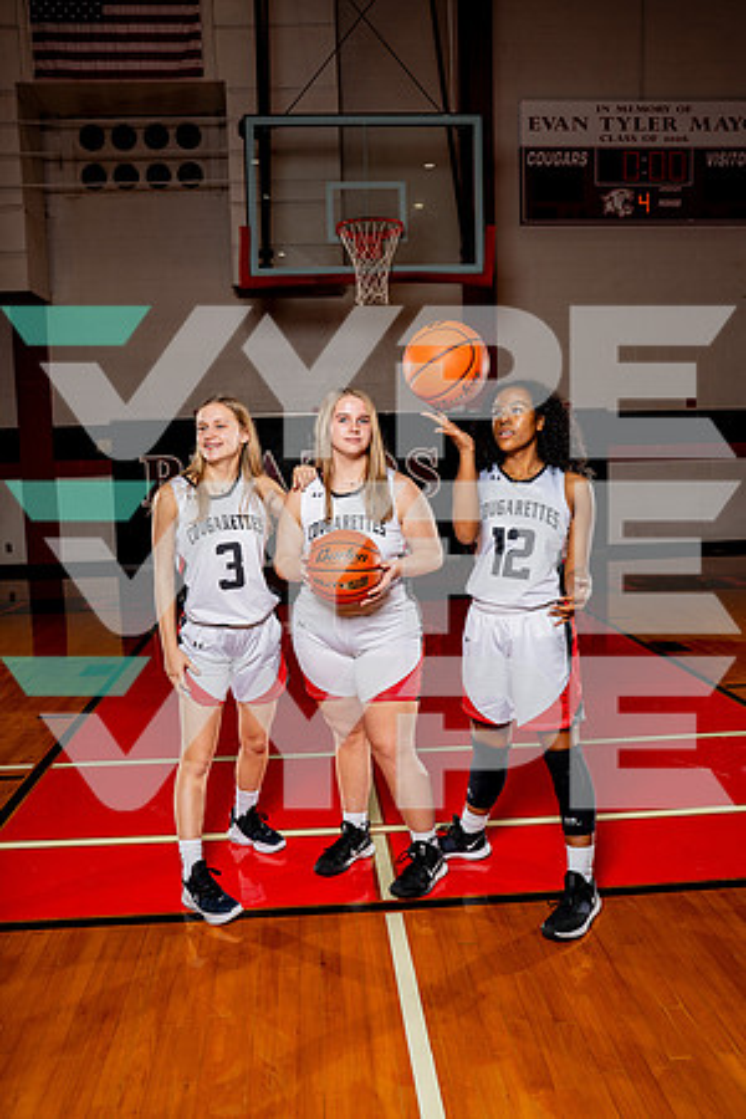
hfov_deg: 43.6
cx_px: 373
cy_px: 560
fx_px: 932
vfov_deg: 61.9
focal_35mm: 30
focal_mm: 30
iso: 100
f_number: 8
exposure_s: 1/250
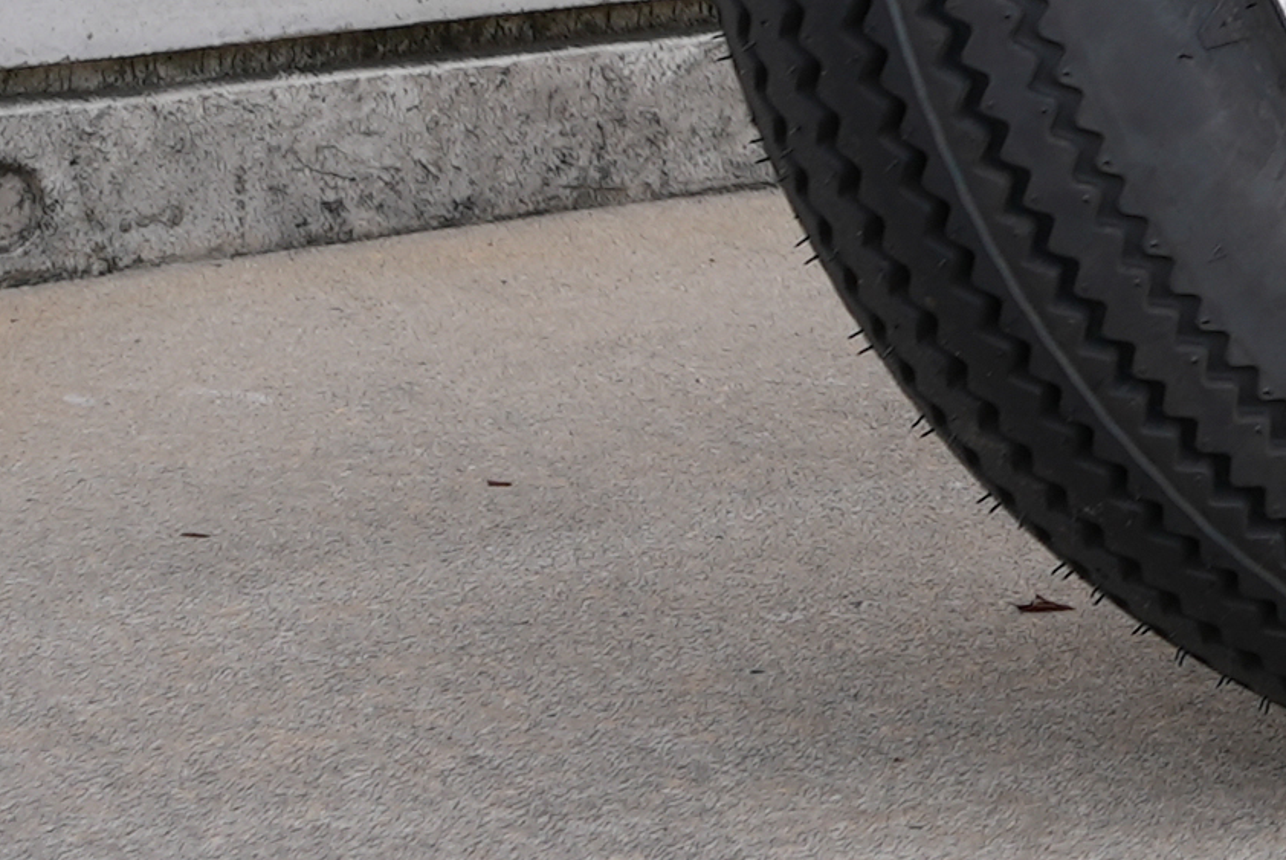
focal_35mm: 303
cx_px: 3209
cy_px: -1274
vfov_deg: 4.4
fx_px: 10815
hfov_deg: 6.4
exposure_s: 1/60
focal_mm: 60.1
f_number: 6.3
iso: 200
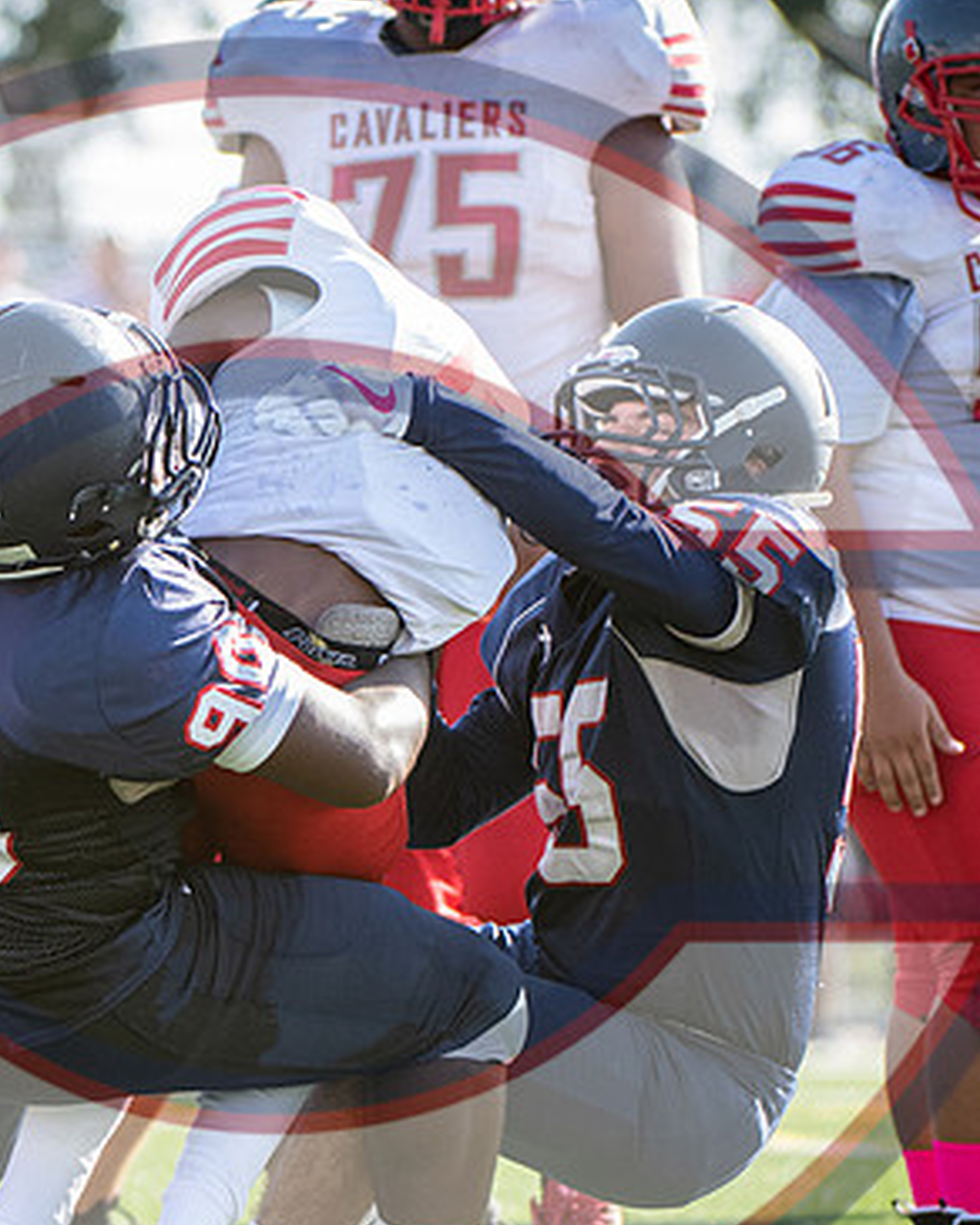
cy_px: 596
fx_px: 19252
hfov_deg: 2.9
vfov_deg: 3.6
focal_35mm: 531
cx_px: 55
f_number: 4
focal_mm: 200
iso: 720
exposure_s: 1/1000
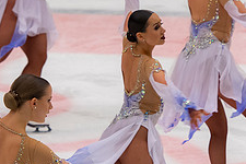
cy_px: 99
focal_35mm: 541
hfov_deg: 3.8
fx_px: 3697
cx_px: 176
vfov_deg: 2.5
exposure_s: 1/400
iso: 560
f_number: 3.5
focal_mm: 140
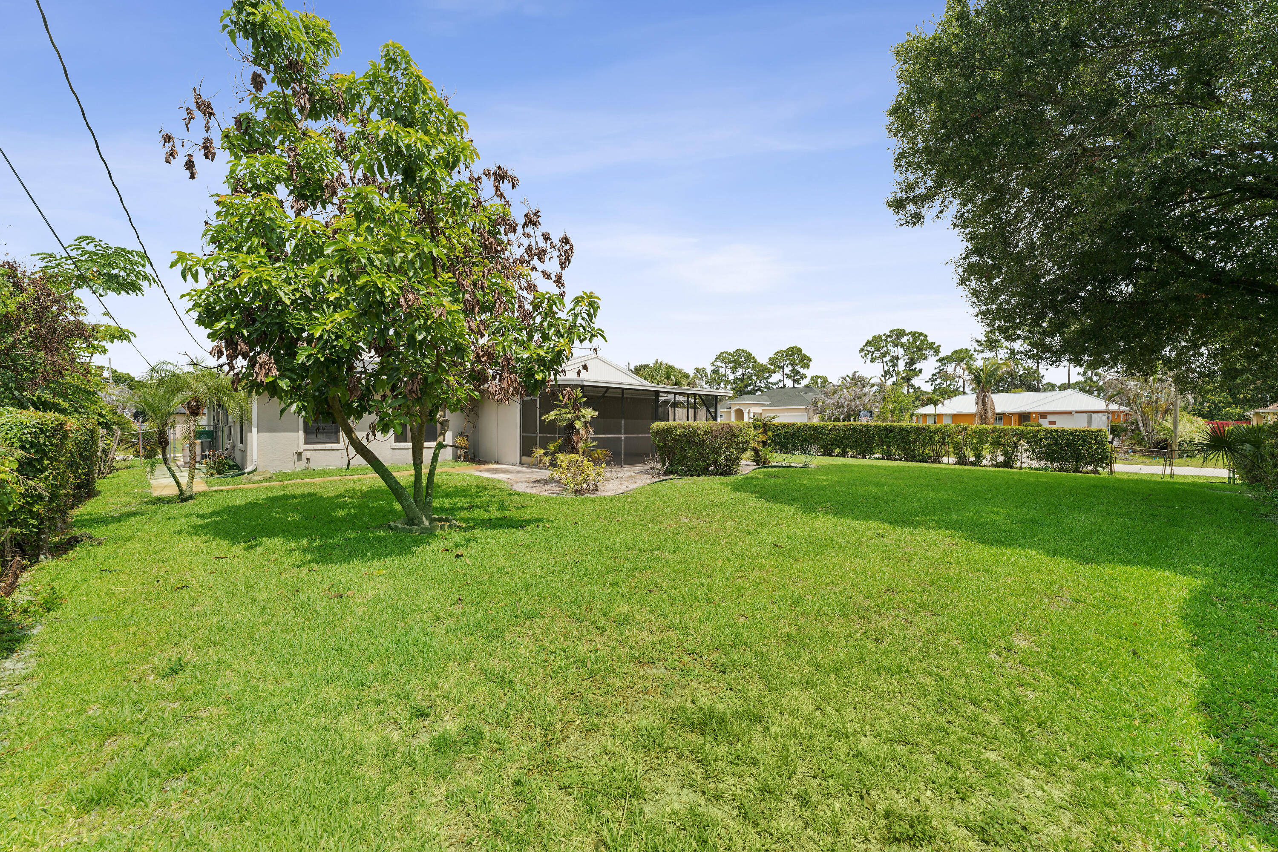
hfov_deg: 104.3
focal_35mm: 14
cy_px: 426
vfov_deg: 81.2
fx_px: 497
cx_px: 639
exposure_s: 1/100
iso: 100
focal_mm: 14
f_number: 8
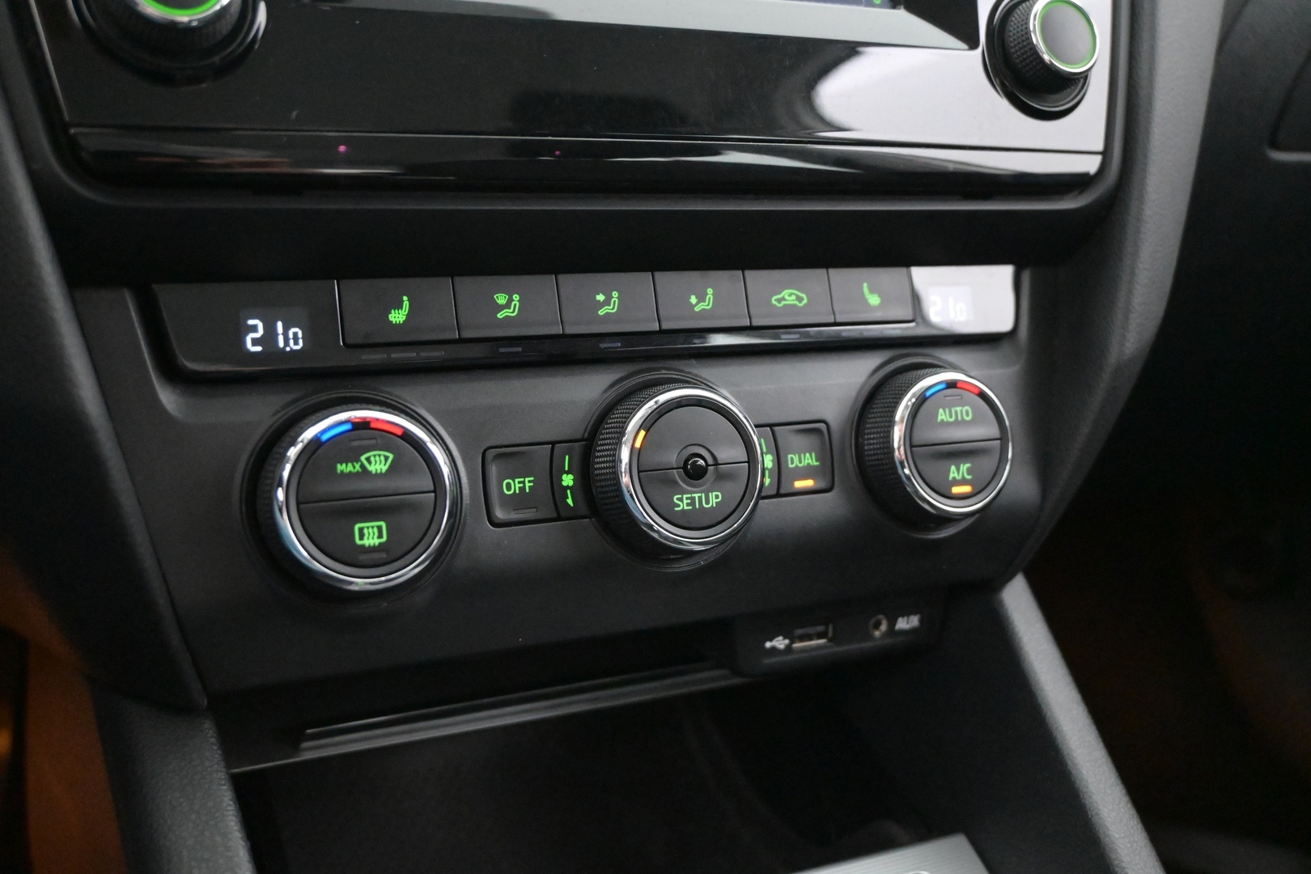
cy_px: 437
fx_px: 1229
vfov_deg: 39.1
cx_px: 656
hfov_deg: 56.1
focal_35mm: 34
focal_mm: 22.5
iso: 9000
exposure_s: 1/40
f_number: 4
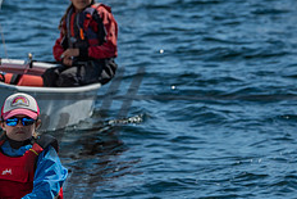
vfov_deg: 2.0
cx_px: -38
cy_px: 128
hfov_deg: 3.0
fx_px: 5580
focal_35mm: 676
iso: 100
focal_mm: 270
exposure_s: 1/500
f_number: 8
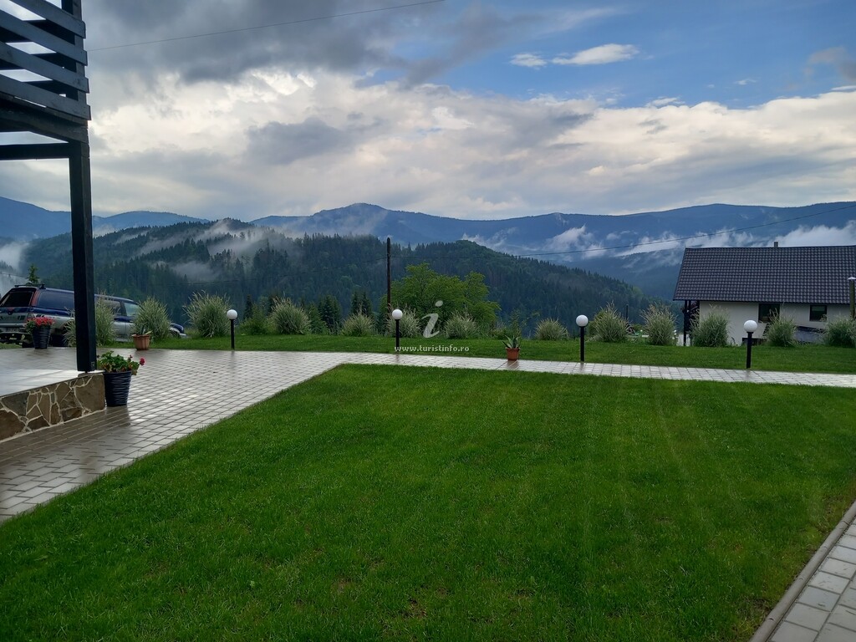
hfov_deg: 65.3
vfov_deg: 51.4
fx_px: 668
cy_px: 321
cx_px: 428
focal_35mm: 27
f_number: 1.8
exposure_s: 1/155
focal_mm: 4
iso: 20
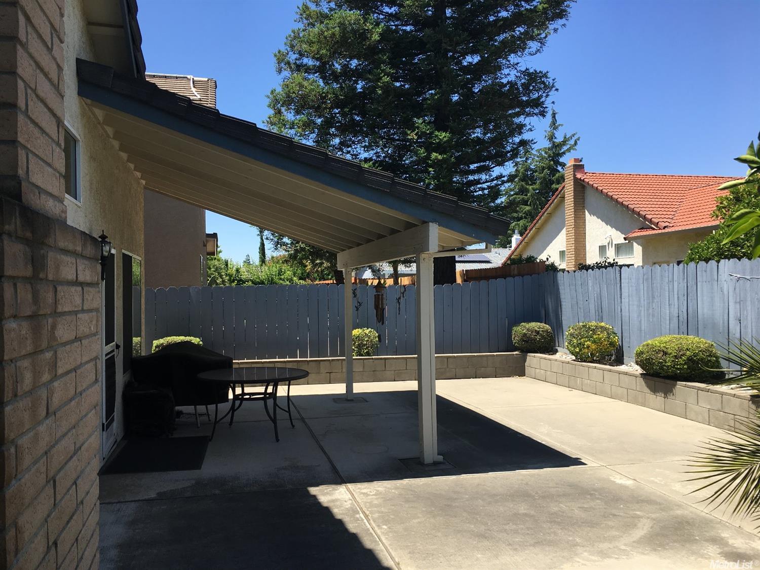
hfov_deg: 61.7
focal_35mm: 29
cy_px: 285
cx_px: 380
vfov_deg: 48.2
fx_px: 636
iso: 25
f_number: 2.2
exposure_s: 1/927
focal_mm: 4.15
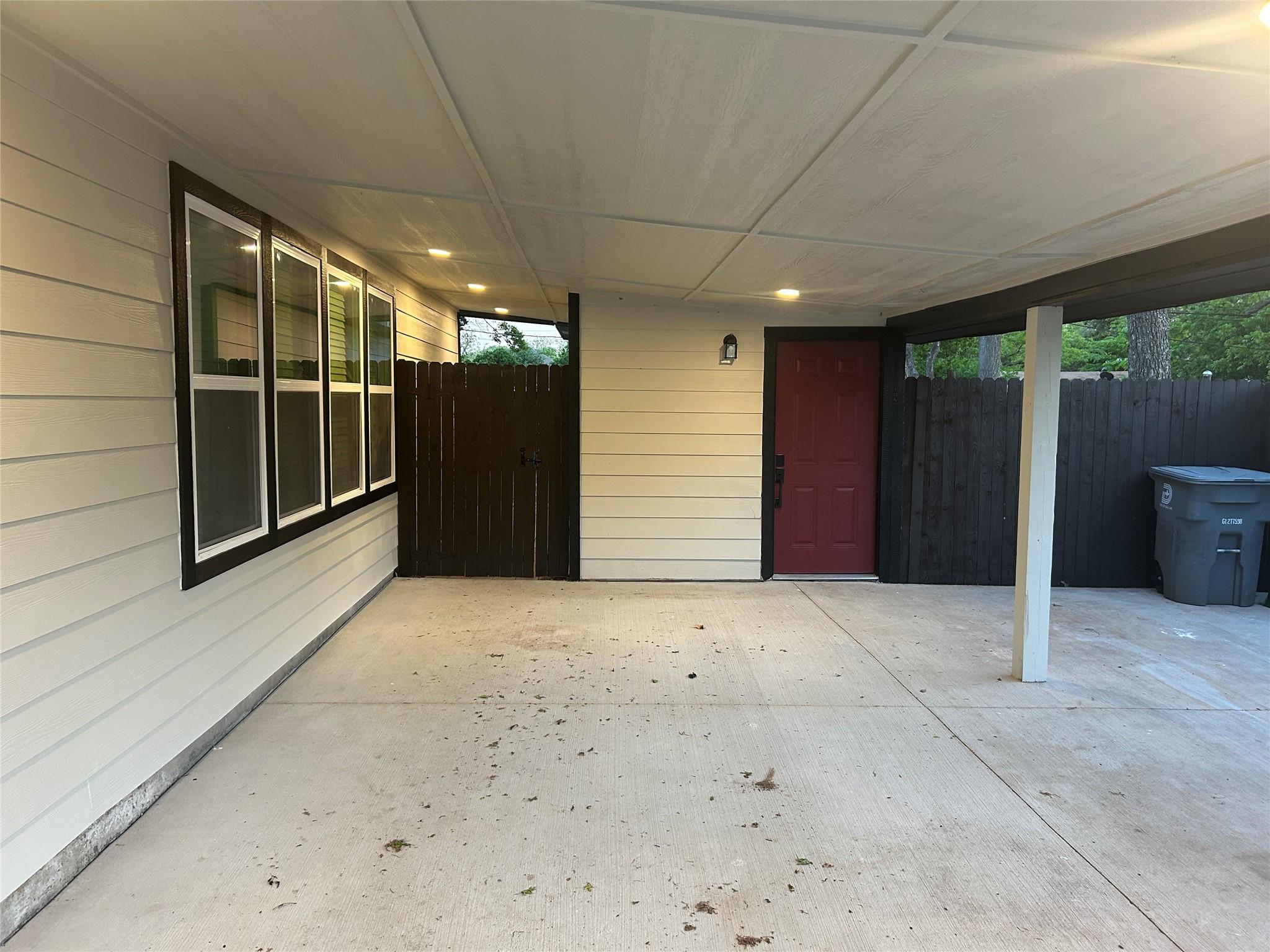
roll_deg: -0.7
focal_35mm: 26
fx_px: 954
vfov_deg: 53.1
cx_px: 635
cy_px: 476
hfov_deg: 67.3
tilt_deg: -4.8
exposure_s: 1/60
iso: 160
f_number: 1.5
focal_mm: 5.7
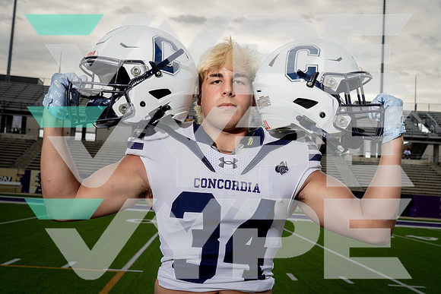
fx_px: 466
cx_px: 220
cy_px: 147
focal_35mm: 38
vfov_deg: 35.1
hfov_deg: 50.7
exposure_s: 1/250
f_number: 8
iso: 250
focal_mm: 38
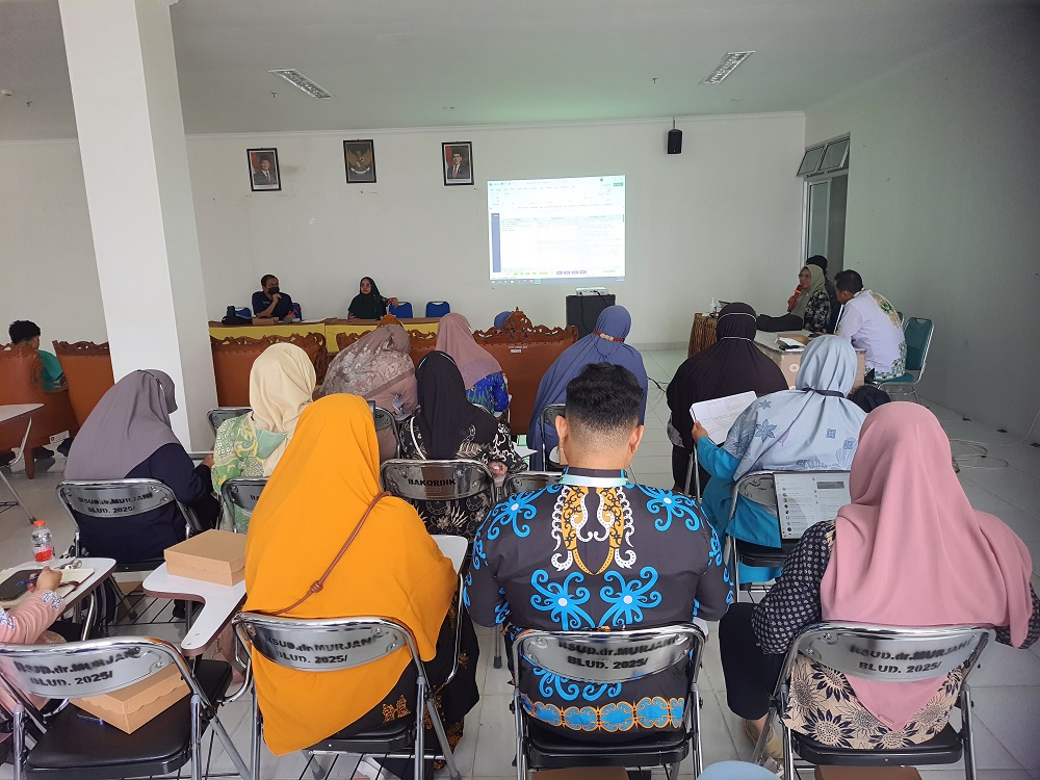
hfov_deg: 71.6
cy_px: 390
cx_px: 520
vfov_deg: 56.8
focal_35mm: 24
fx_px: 721
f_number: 1.8
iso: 125
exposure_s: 1/100
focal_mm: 5.23
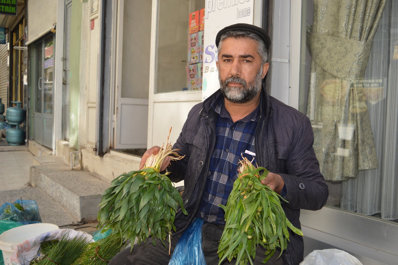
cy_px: 132
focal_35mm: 36
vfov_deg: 36.9
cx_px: 199
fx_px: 398
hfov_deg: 53.1
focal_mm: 24
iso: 100
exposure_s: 1/200
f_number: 4.5
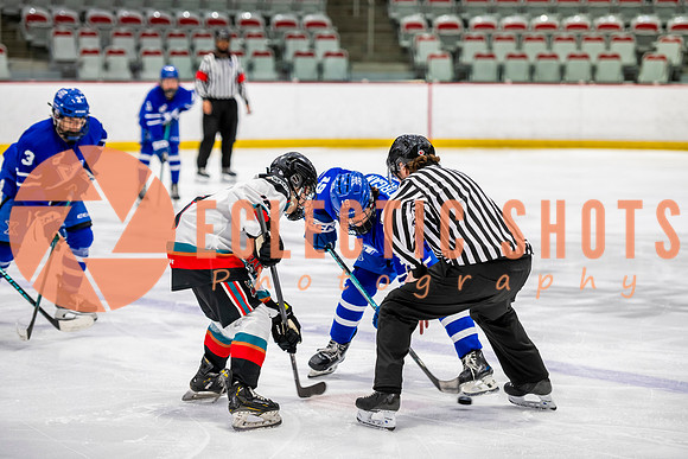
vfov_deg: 11.0
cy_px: 221
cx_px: 357
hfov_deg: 16.4
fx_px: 2383
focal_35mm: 125
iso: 1600
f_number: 3.2
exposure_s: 1/800
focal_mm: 120
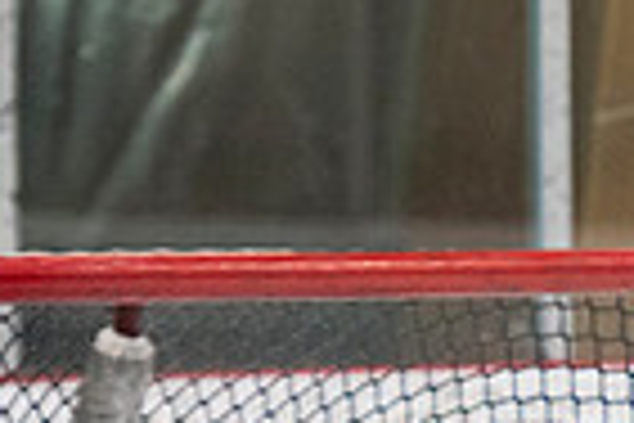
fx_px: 14863
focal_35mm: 844
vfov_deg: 1.6
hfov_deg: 2.4
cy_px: 681
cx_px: 812
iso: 2500
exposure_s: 1/640
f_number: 3.2
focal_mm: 135
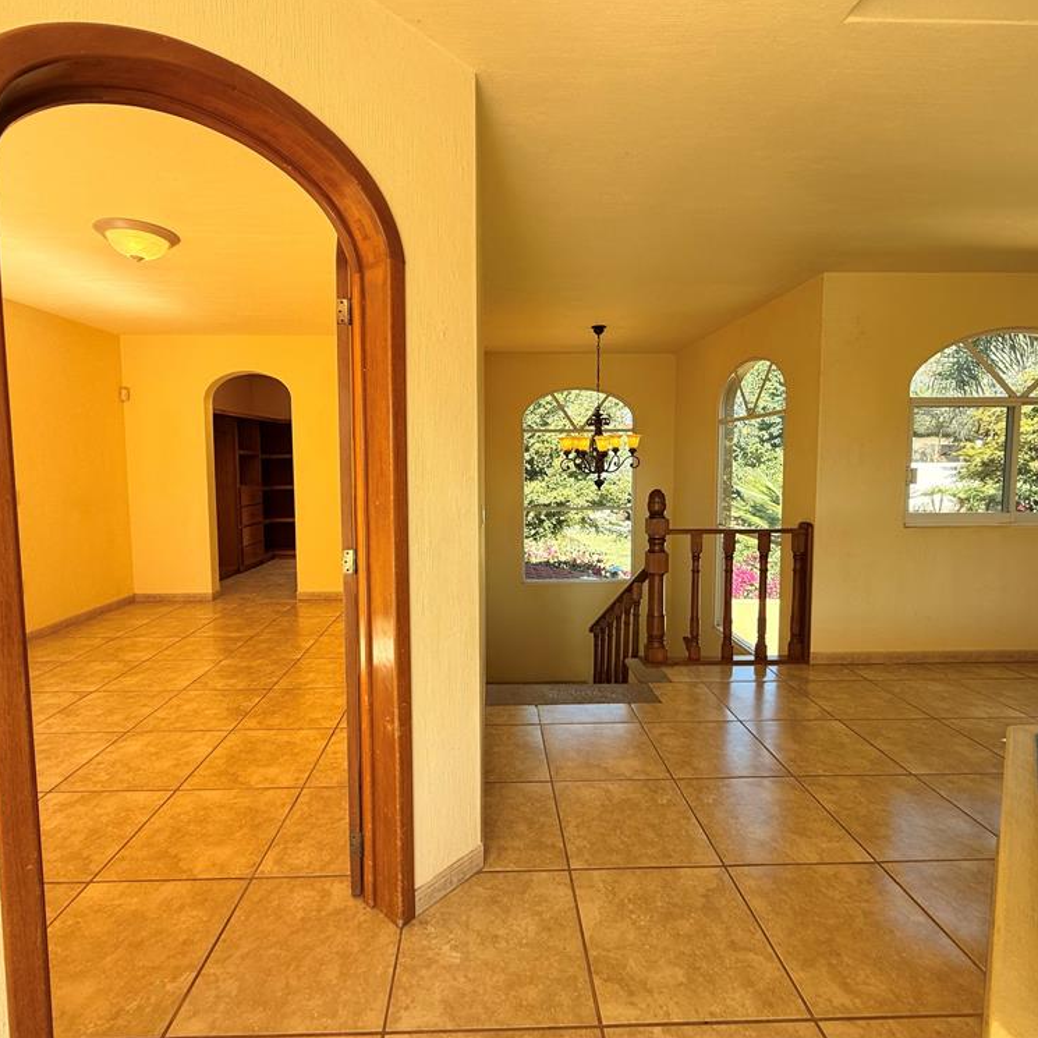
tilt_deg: -4.7
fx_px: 577
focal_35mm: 17
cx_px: 504
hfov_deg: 83.9
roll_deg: +0.4
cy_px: 504
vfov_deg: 83.9
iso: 64
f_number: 2.2
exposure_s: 1/203
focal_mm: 2.22
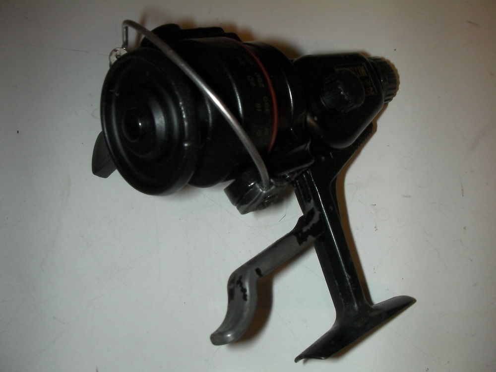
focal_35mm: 38
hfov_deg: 49.0
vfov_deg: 37.7
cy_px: 186
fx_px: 544
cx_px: 248
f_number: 5.6
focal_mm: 6.3
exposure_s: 1/30
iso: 200
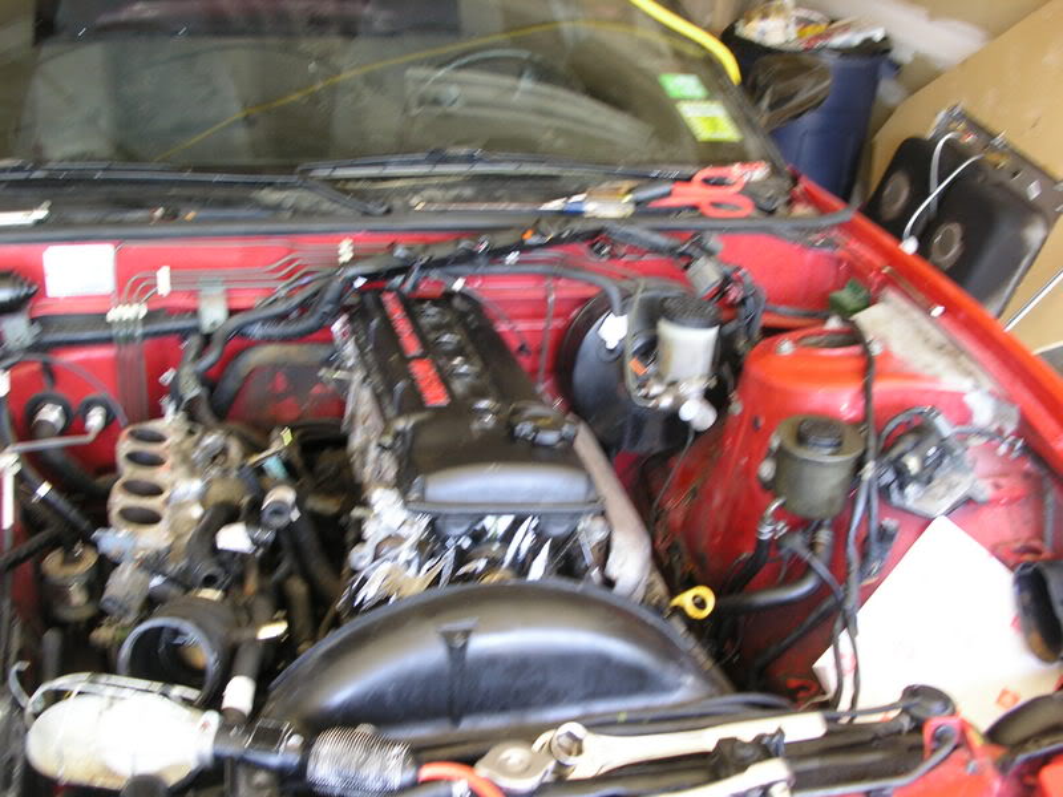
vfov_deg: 37.7
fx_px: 1167
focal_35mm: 38
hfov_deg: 49.0
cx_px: 532
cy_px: 398
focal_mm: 7.8
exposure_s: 1/45
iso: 125
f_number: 2.8
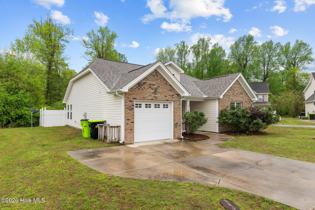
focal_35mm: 22
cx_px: 158
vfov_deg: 57.2
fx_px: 192
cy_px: 105
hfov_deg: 78.6
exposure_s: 1/320
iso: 400
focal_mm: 22
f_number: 8
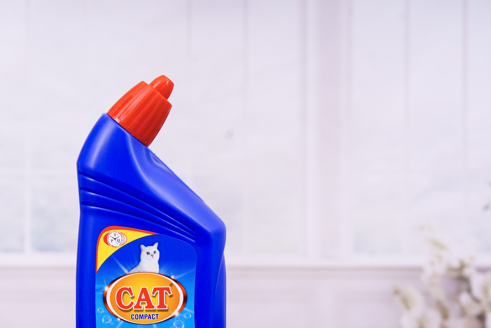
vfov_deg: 18.9
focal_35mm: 72
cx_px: 152
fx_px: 982
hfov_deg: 27.8
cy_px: 223
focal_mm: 47
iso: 160
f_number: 8
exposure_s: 1/250
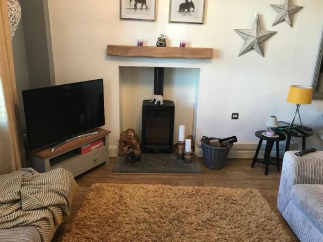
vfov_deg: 49.7
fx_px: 261
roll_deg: -1.7
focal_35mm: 28
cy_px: 121
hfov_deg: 63.5
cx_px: 162
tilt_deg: -16.6
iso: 50
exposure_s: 1/17
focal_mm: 3.99
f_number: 1.8
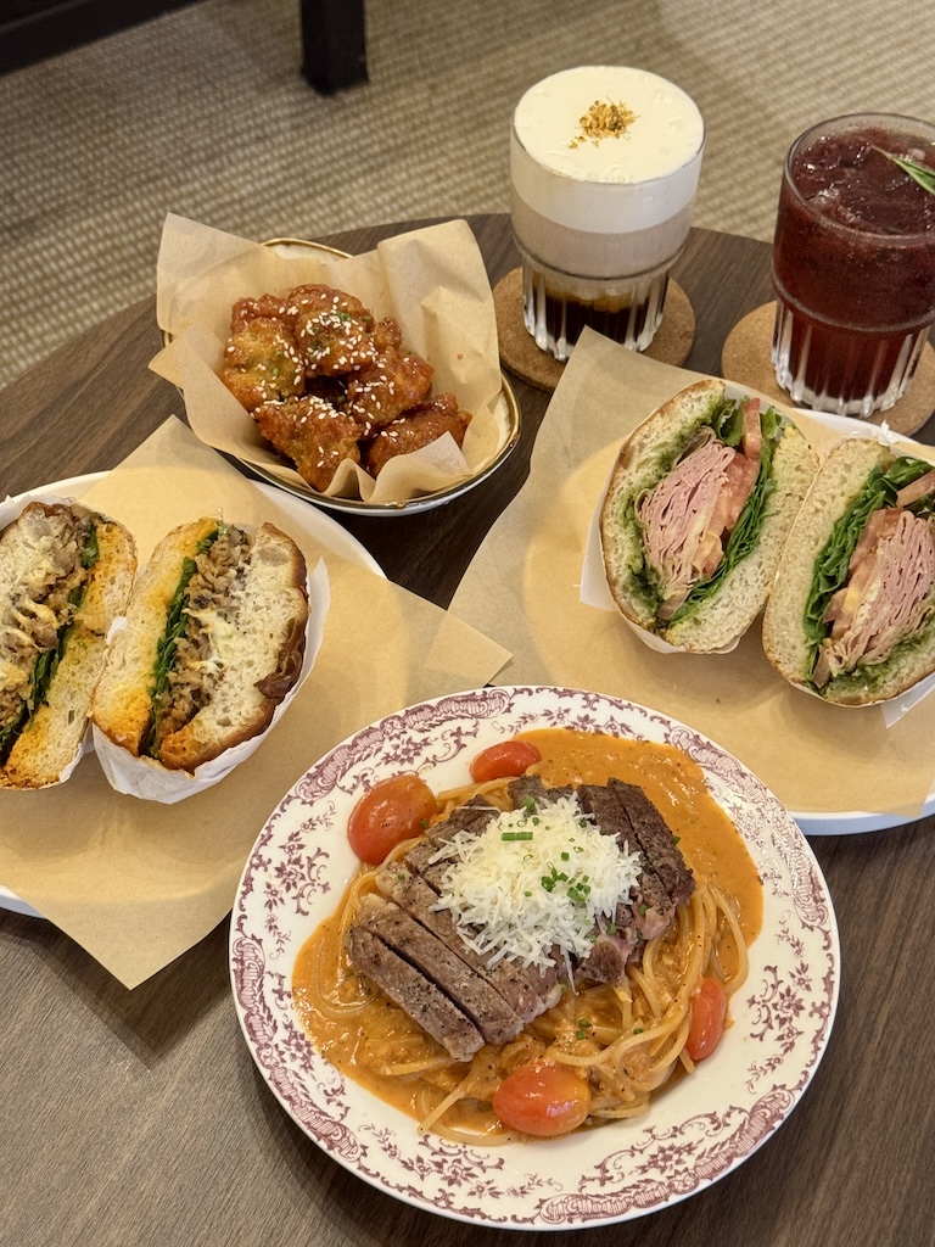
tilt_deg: -49.6
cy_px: 624
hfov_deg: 30.3
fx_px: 1729
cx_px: 468
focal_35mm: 48
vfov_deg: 39.7
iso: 250
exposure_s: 1/33
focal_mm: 6.76
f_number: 1.78
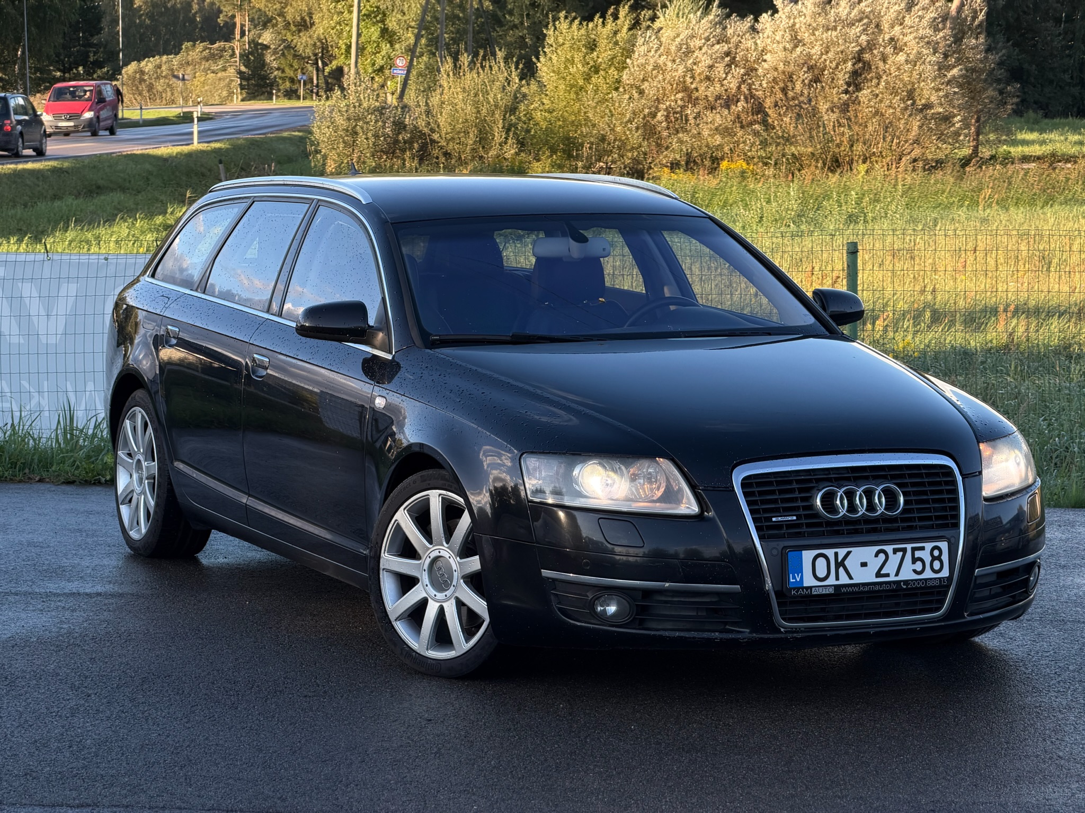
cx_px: 542
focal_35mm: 100
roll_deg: +0.5
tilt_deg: -6.0
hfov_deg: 19.6
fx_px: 3134
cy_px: 406
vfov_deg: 14.8
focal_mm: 16.89
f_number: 2.8
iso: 50
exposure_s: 1/246
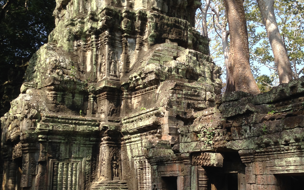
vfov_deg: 27.4
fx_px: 389
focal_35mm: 47
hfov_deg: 42.6
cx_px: 152
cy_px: 96
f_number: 2.4
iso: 50
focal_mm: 4.12
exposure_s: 1/488
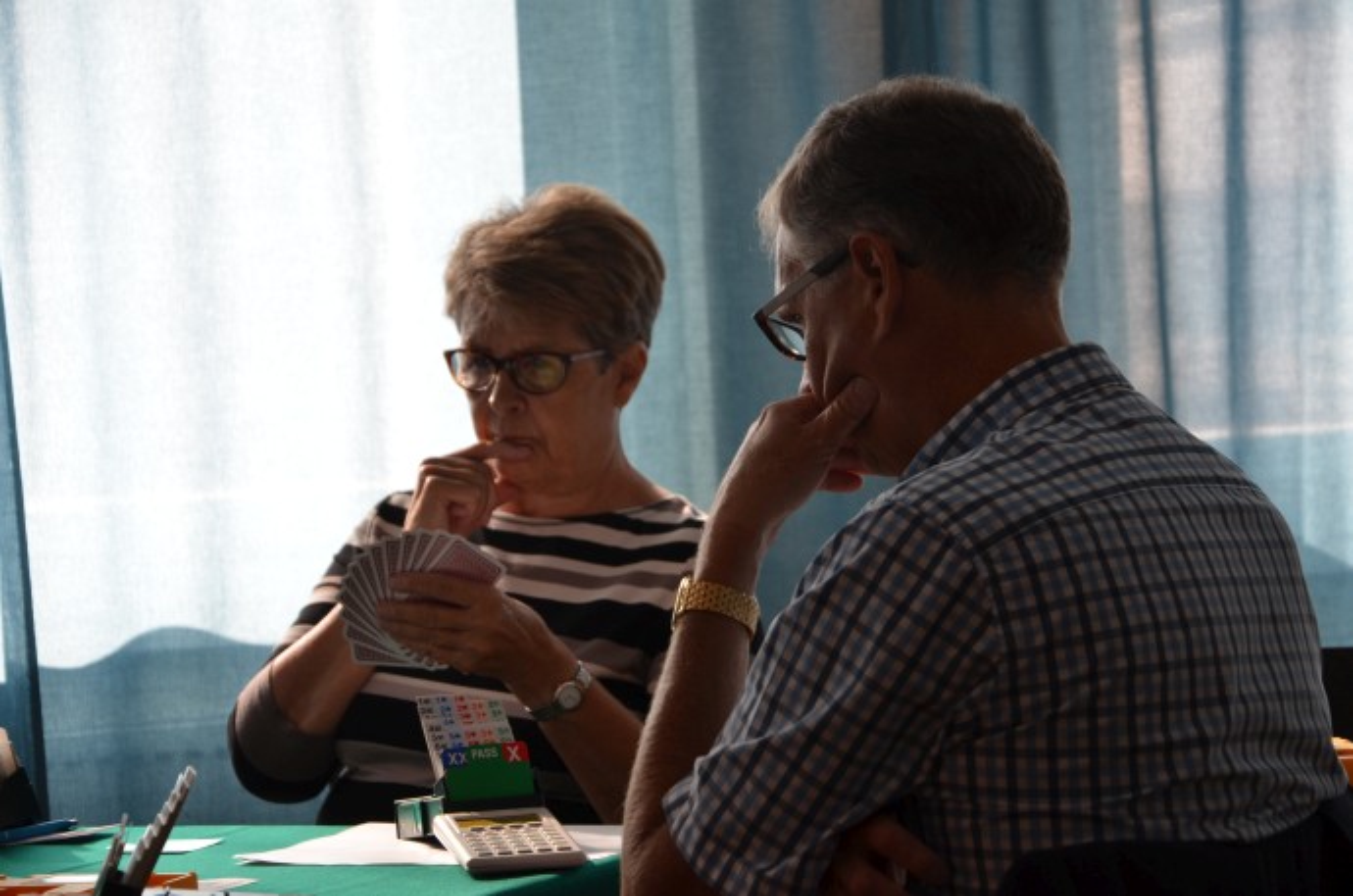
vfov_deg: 10.7
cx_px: 676
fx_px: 4782
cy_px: 448
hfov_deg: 16.1
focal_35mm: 128
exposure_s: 1/125
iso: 400
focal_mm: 85
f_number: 5.6
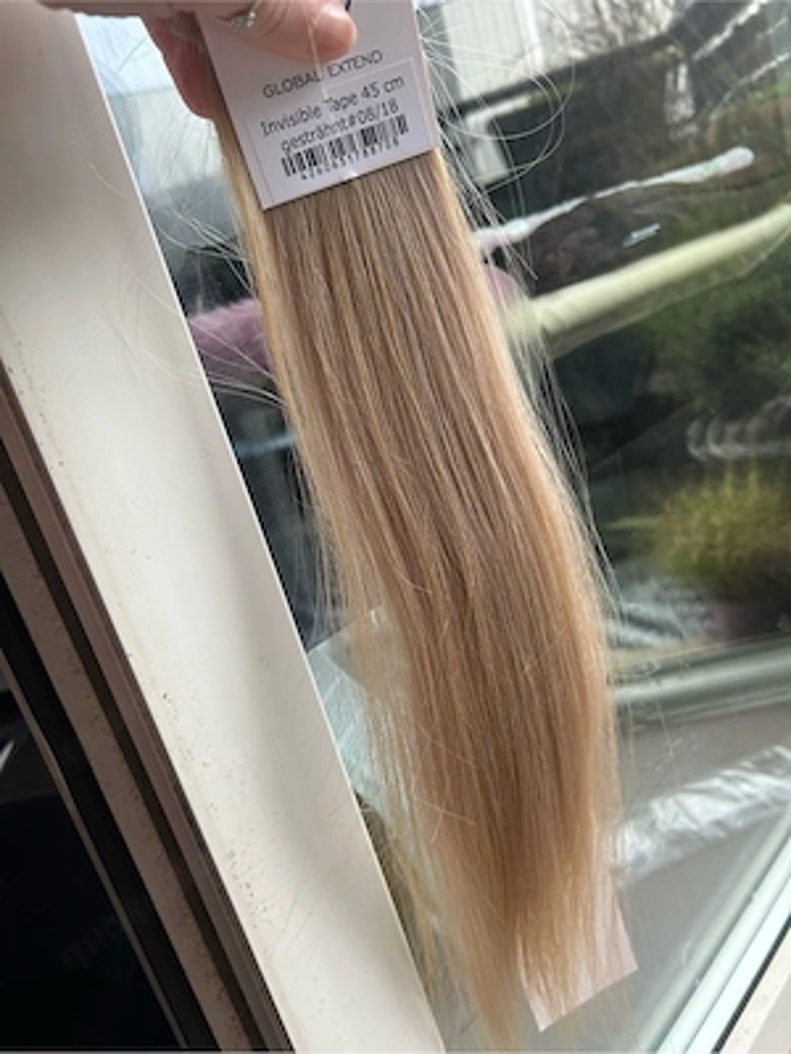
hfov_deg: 53.1
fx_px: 792
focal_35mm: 26
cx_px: 396
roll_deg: +16.5
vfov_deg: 67.3
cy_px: 527
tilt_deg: -15.8
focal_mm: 5.7
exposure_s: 1/60
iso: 160
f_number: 1.5
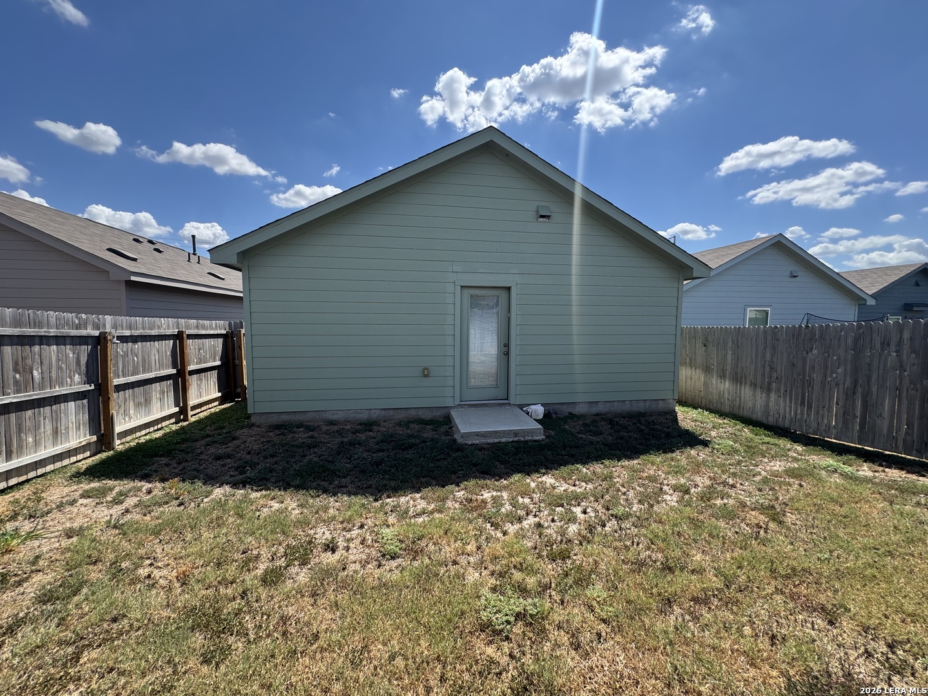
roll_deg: +0.1
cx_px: 464
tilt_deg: -4.8
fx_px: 375
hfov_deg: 102.1
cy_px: 348
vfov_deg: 85.7
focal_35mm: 14
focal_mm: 2.22
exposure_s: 1/787
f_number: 2.2
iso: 40
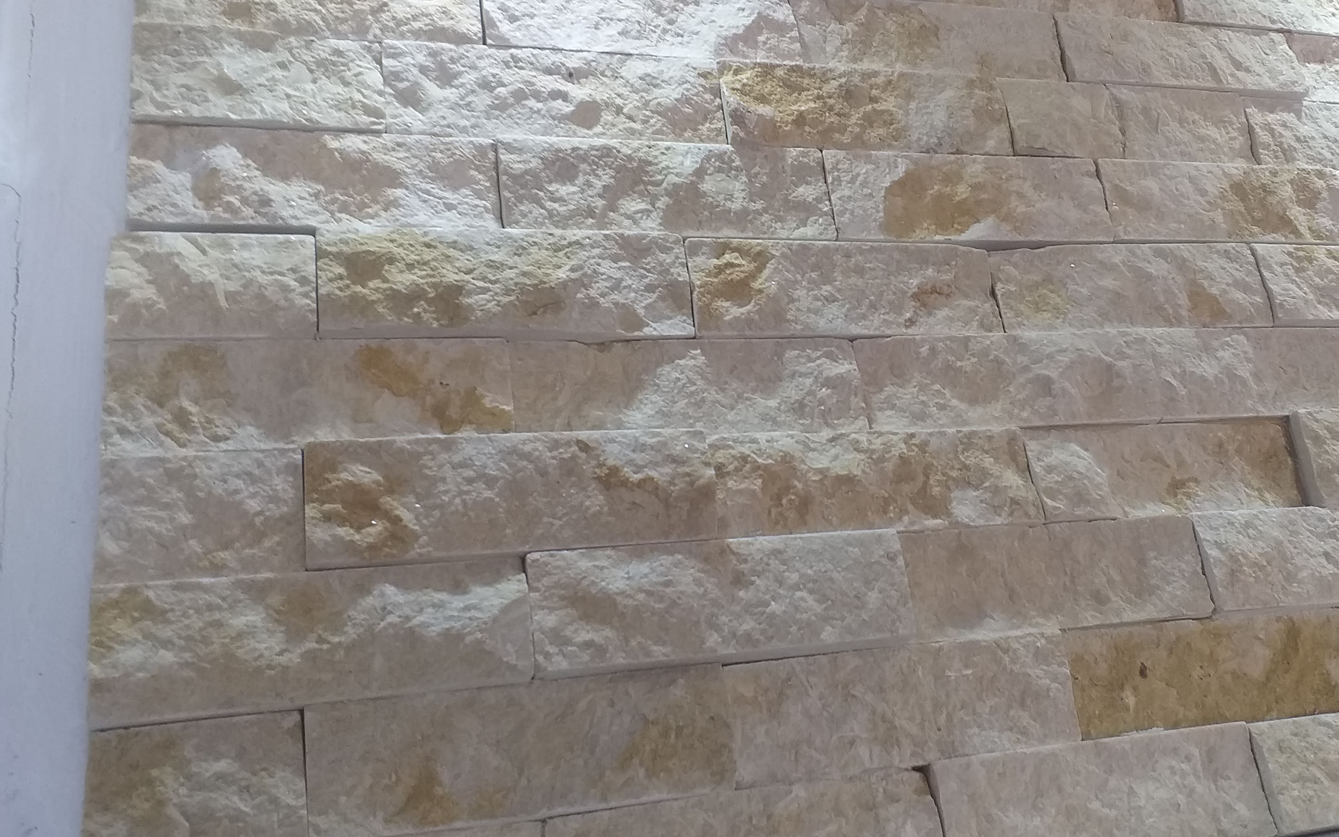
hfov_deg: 48.5
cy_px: 336
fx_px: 1460
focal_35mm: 40
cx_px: 893
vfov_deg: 31.9
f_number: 1.9
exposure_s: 1/118
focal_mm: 3.6
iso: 40
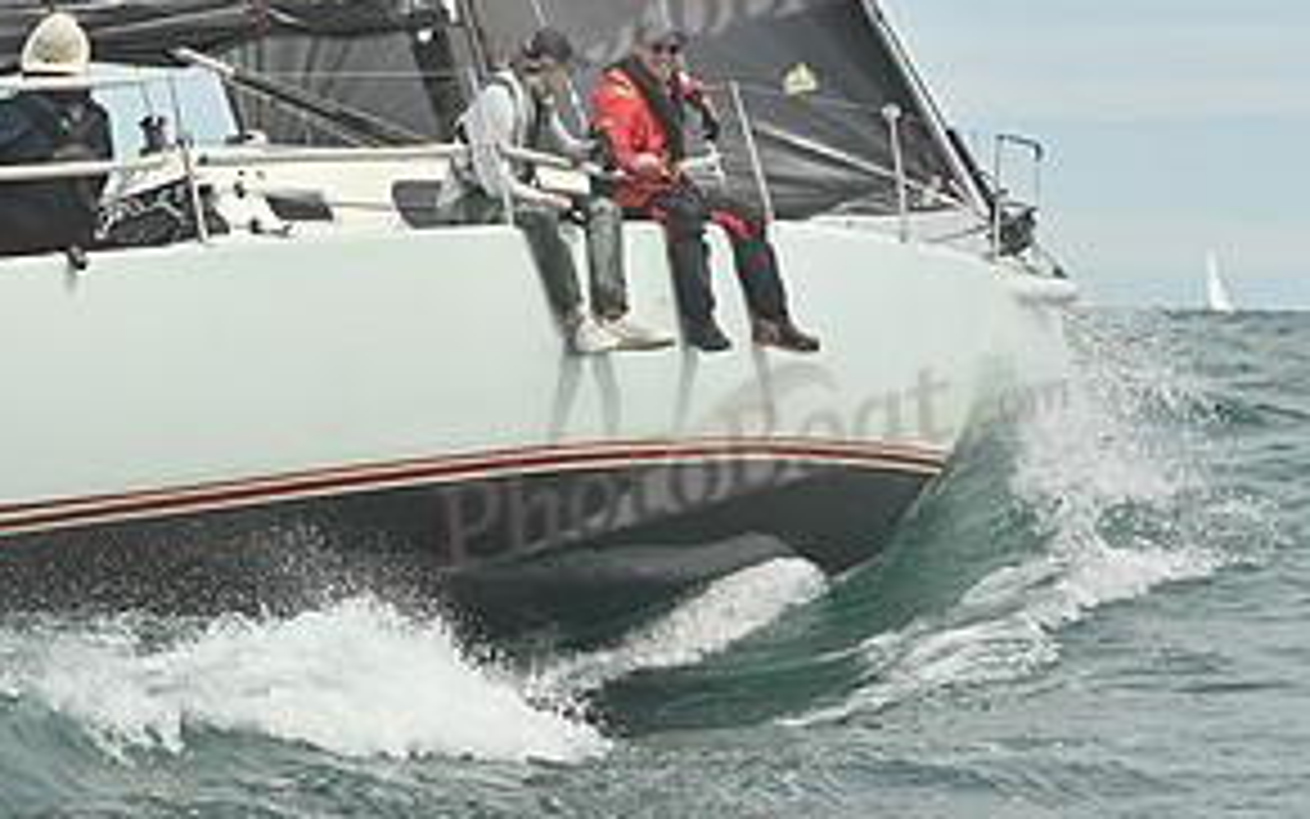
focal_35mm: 142
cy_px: 286
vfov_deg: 9.2
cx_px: 207
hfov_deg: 14.6
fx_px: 5071
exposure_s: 1/1250
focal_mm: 70
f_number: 9
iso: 320
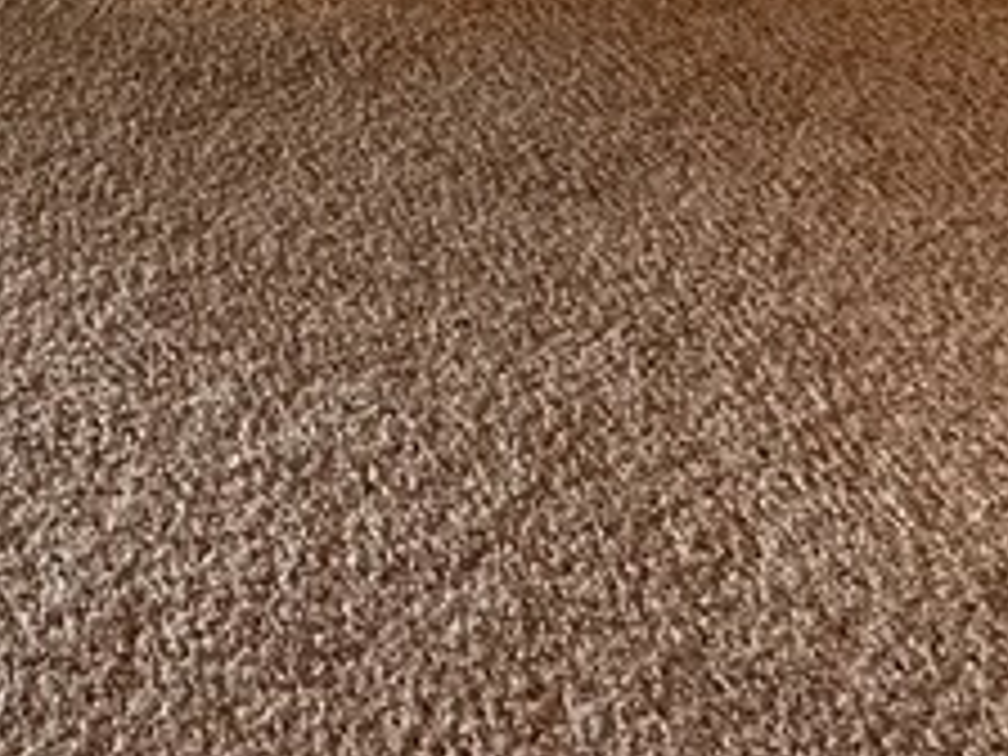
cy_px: -819
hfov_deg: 27.7
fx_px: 1864
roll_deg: -1.4
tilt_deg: -6.7
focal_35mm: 64
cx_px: -99
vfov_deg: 16.5
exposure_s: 1/60
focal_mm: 2.22
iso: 200
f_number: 2.2
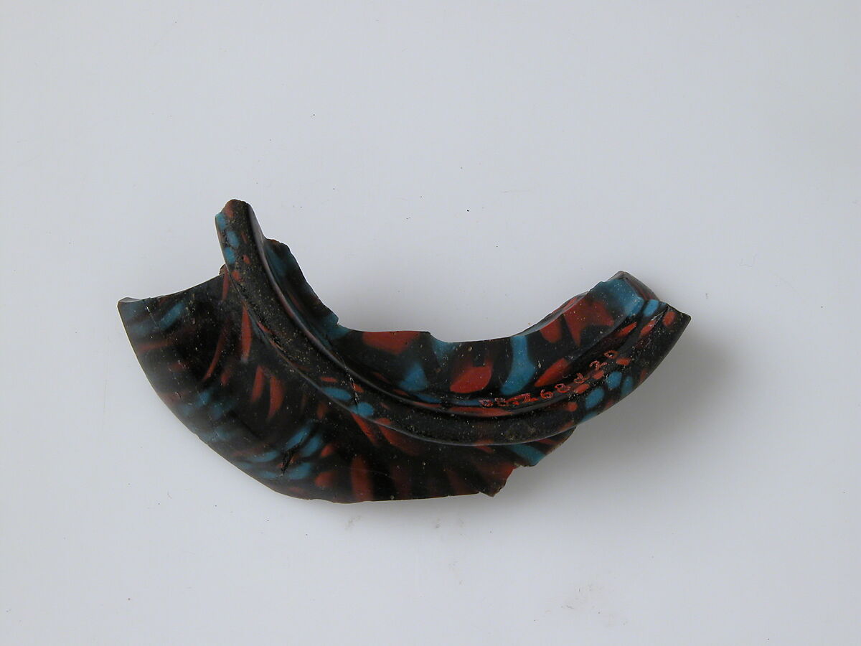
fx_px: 2139
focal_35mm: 86
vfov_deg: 17.2
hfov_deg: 22.8
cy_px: 323
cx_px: 430
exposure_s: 1/6.4
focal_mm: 22.3
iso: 100
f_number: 7.9
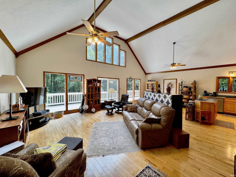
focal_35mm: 14
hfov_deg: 102.1
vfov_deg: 85.7
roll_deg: -0.9
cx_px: 118
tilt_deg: -1.5
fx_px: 95
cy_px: 88
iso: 100
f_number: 2.2
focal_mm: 2.22
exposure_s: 1/120
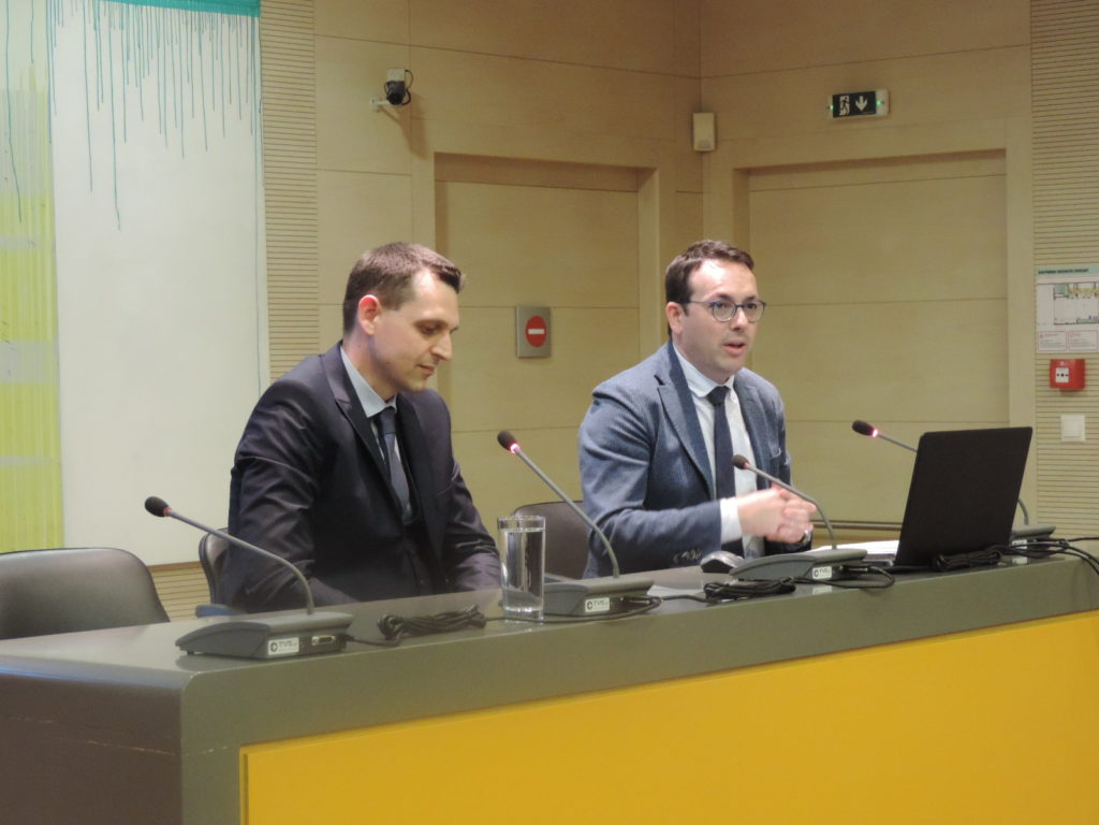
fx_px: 2699
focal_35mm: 85
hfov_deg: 23.0
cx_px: 550
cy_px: 412
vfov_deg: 17.4
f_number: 4
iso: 800
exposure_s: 1/20
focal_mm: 15.1
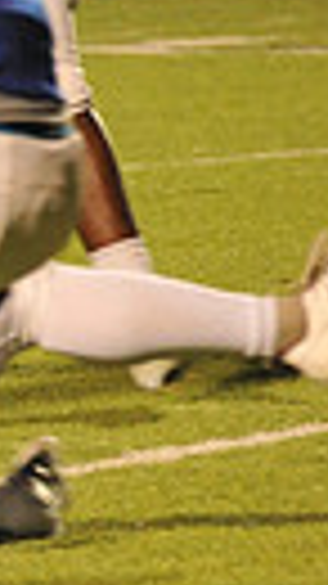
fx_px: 14414
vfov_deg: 2.3
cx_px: -912
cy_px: 261
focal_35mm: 931
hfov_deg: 1.3
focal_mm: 200
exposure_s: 1/200
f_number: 6.3
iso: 6400
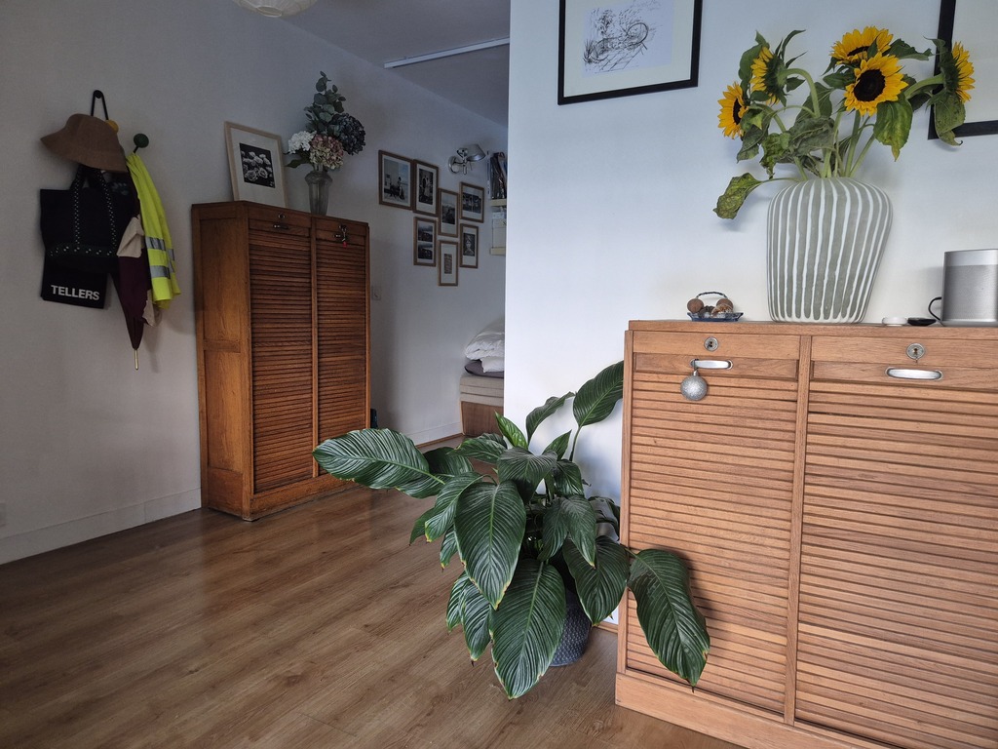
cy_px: 374
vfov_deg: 58.9
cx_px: 499
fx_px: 663
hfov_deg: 73.9
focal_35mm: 23
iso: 320
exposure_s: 1/100
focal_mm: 5.4
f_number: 1.8
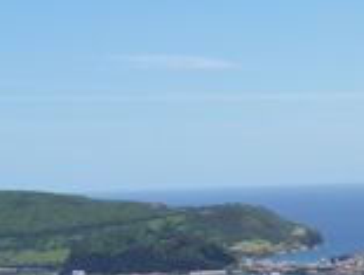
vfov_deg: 10.6
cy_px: 268
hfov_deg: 13.9
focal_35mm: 139
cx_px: 392
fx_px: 1465
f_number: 5.6
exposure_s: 1/400
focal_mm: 4.8
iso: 125
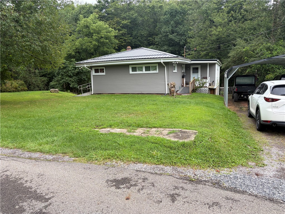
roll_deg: +1.8
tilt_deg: -10.4
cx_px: 142
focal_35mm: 26
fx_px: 214
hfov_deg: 67.3
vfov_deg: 53.1
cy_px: 107
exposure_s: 1/539
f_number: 1.6
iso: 50
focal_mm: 5.96
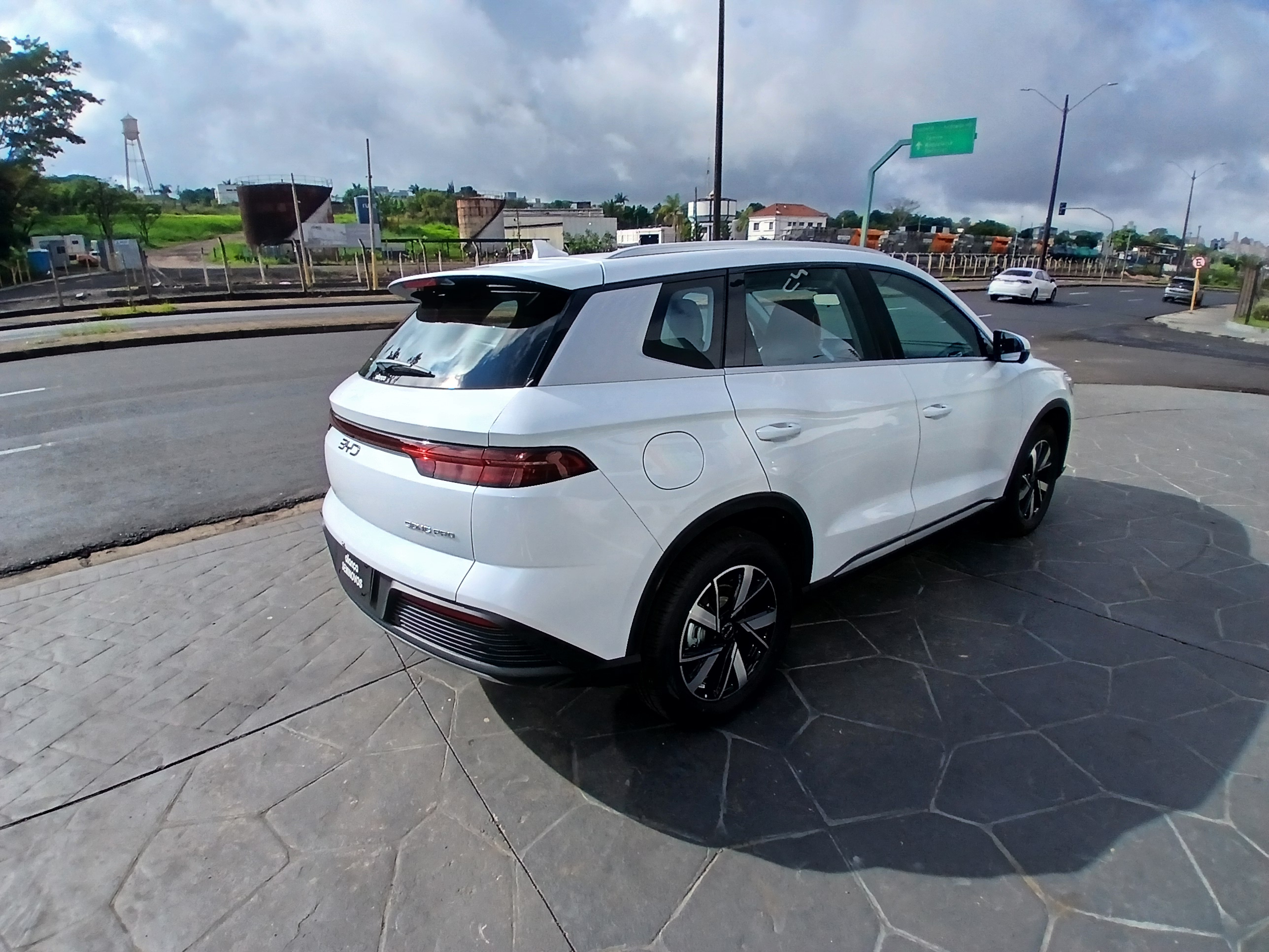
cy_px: 476
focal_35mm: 17
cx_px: 634
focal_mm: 1.4
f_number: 2.2
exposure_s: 1/1577
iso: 50
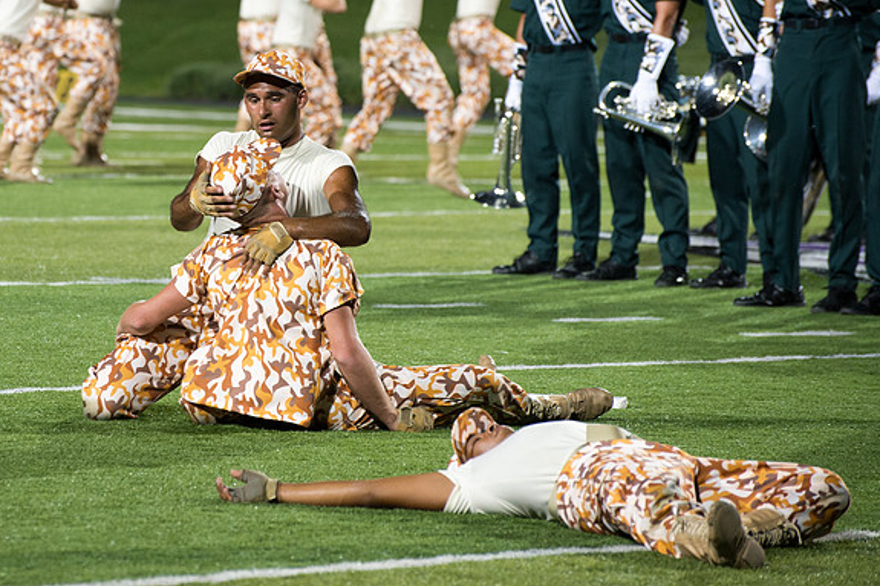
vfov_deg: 5.0
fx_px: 6695
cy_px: 187
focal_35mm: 274
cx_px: 252
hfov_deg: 7.5
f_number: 5
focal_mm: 180
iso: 1600
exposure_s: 1/160
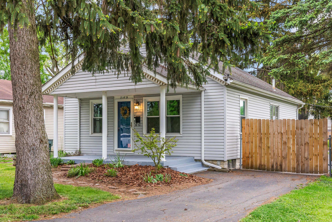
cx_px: 166
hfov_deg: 45.4
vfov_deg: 31.2
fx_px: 397
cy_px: 111
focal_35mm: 43
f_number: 9
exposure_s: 1/60
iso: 640
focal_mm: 43
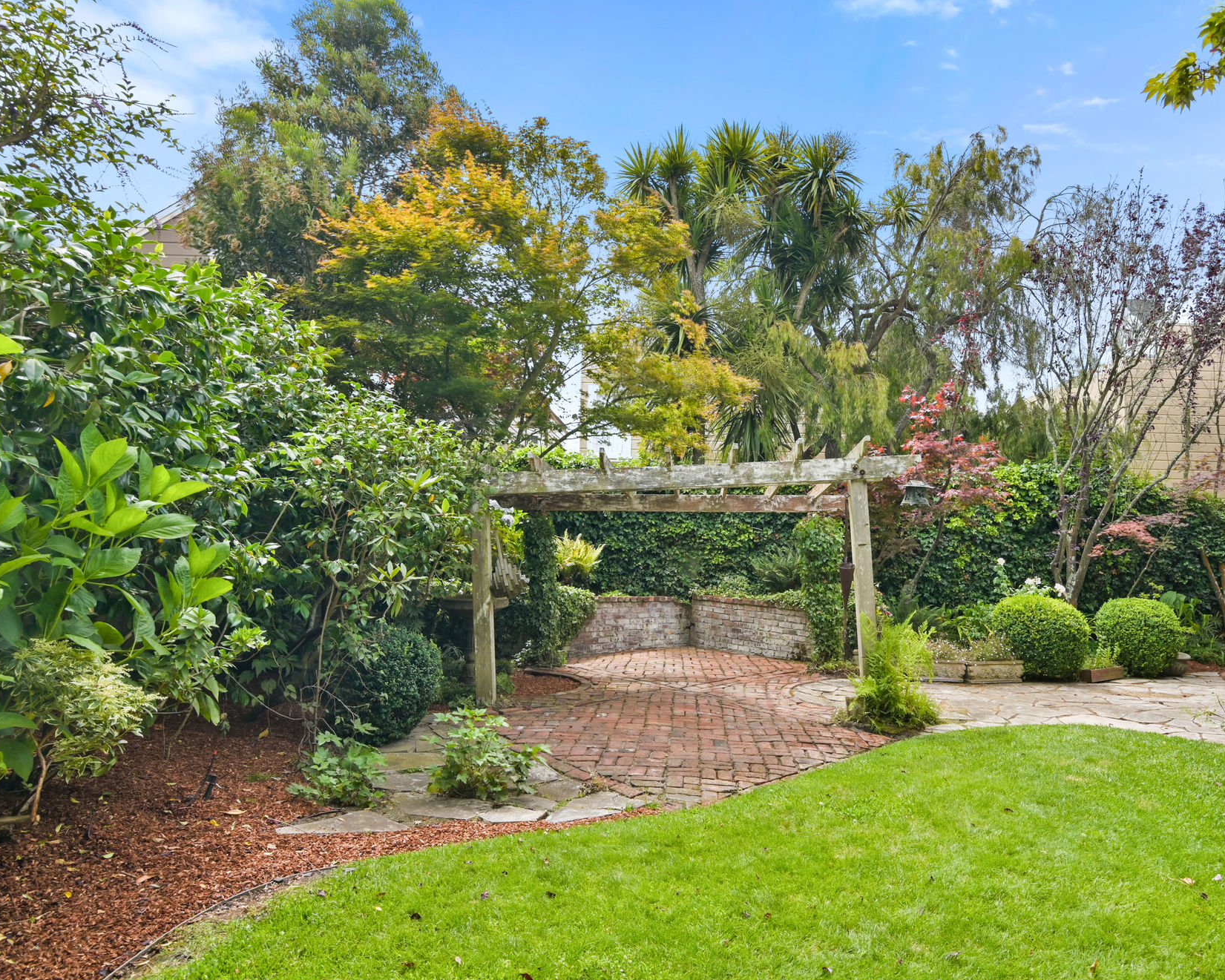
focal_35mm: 25
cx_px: 734
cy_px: 493
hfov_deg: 67.4
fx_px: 906
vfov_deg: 56.8
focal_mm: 22
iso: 400
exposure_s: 1/400
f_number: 11
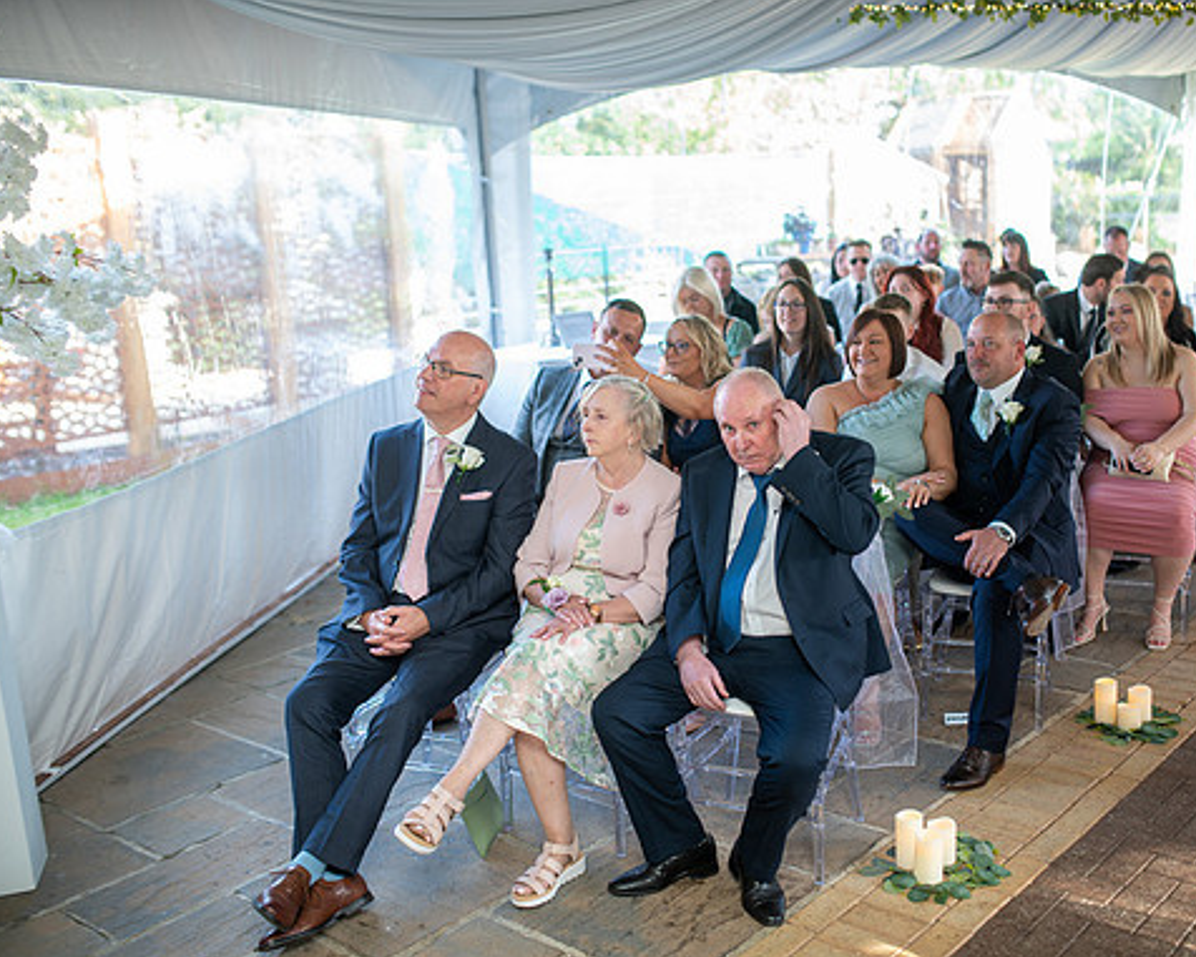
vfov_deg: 37.3
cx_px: 714
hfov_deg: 45.6
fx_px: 1416
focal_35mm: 40
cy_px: 482
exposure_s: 1/80
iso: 125
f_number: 2
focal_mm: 35
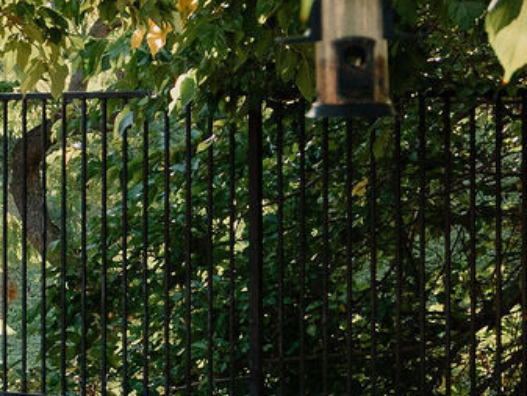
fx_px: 2711
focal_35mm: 178
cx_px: -1063
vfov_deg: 8.3
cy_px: 80
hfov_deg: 9.0
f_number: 5
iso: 1000
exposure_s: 1/800
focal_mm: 30.5
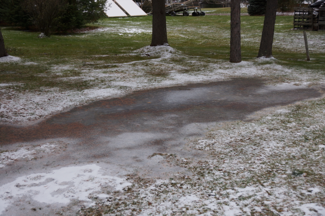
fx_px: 474
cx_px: 162
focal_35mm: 52
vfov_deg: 25.7
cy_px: 108
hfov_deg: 37.9
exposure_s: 1/80
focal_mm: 35
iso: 100
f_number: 4.5
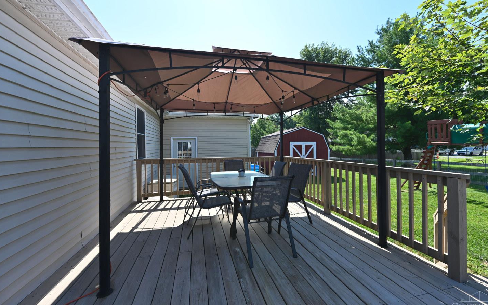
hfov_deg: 101.5
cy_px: 147
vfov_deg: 74.8
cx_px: 248
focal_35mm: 15
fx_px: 200
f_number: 6.3
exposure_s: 1/320
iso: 100
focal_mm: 14
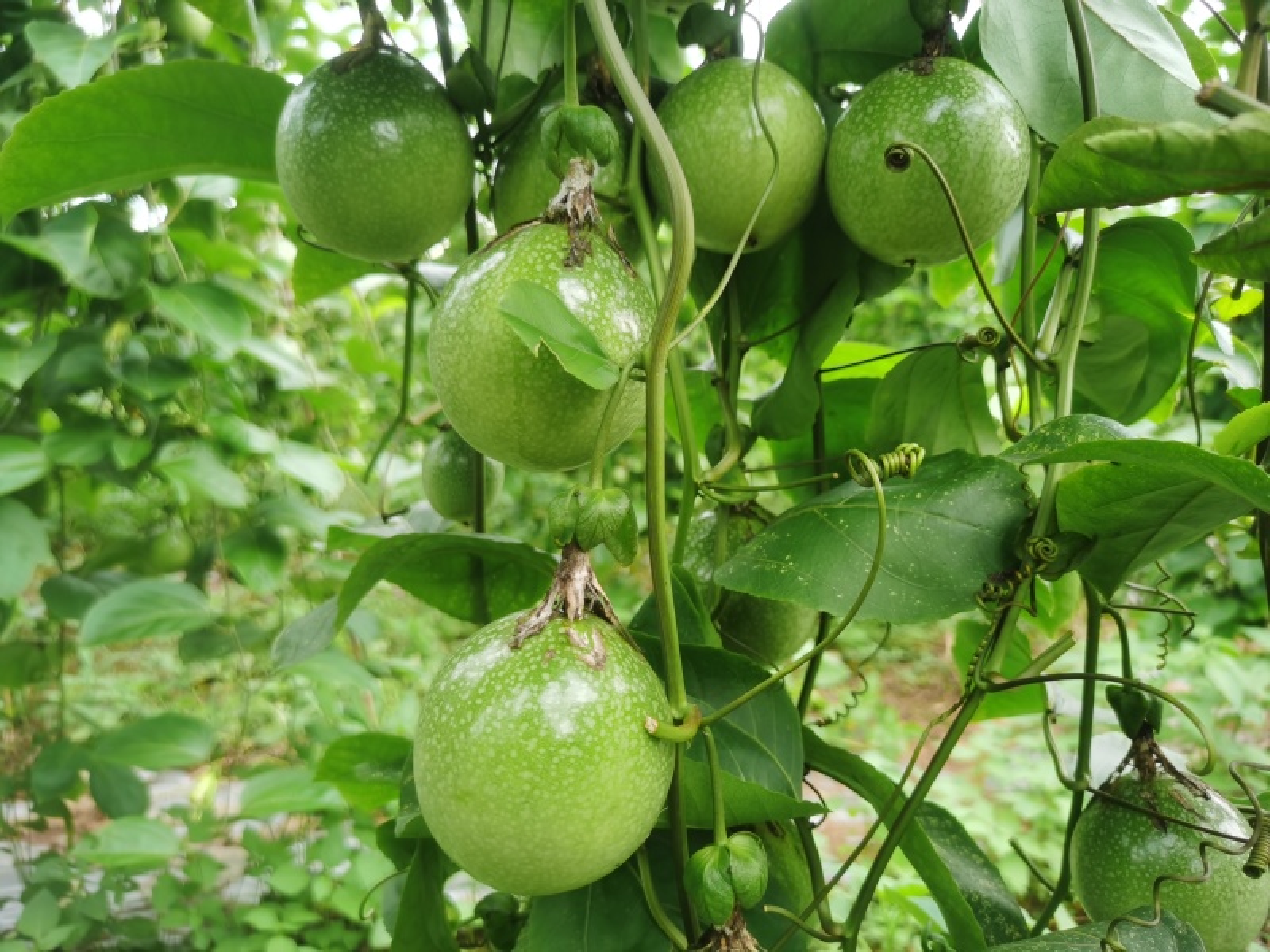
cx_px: 635
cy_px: 476
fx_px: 991
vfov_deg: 51.4
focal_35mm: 27
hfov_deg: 65.3
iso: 50
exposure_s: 1/109
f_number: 1.8
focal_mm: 5.58
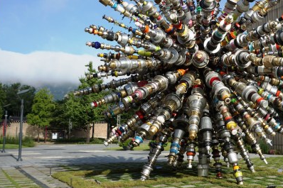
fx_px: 385
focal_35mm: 49
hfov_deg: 39.6
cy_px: 74
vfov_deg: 27.4
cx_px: 201
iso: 100
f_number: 9
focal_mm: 20
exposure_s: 1/250
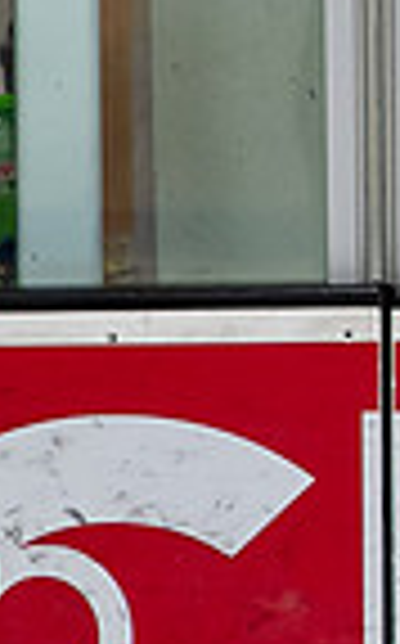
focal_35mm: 709
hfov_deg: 1.8
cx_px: 1108
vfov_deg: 3.0
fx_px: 12404
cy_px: -14
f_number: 4
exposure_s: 1/250
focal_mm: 70
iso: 400
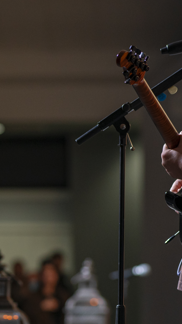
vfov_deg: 9.2
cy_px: 235
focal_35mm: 235
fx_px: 2016
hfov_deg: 5.2
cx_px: 32
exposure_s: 1/250
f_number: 2
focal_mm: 85
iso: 1250
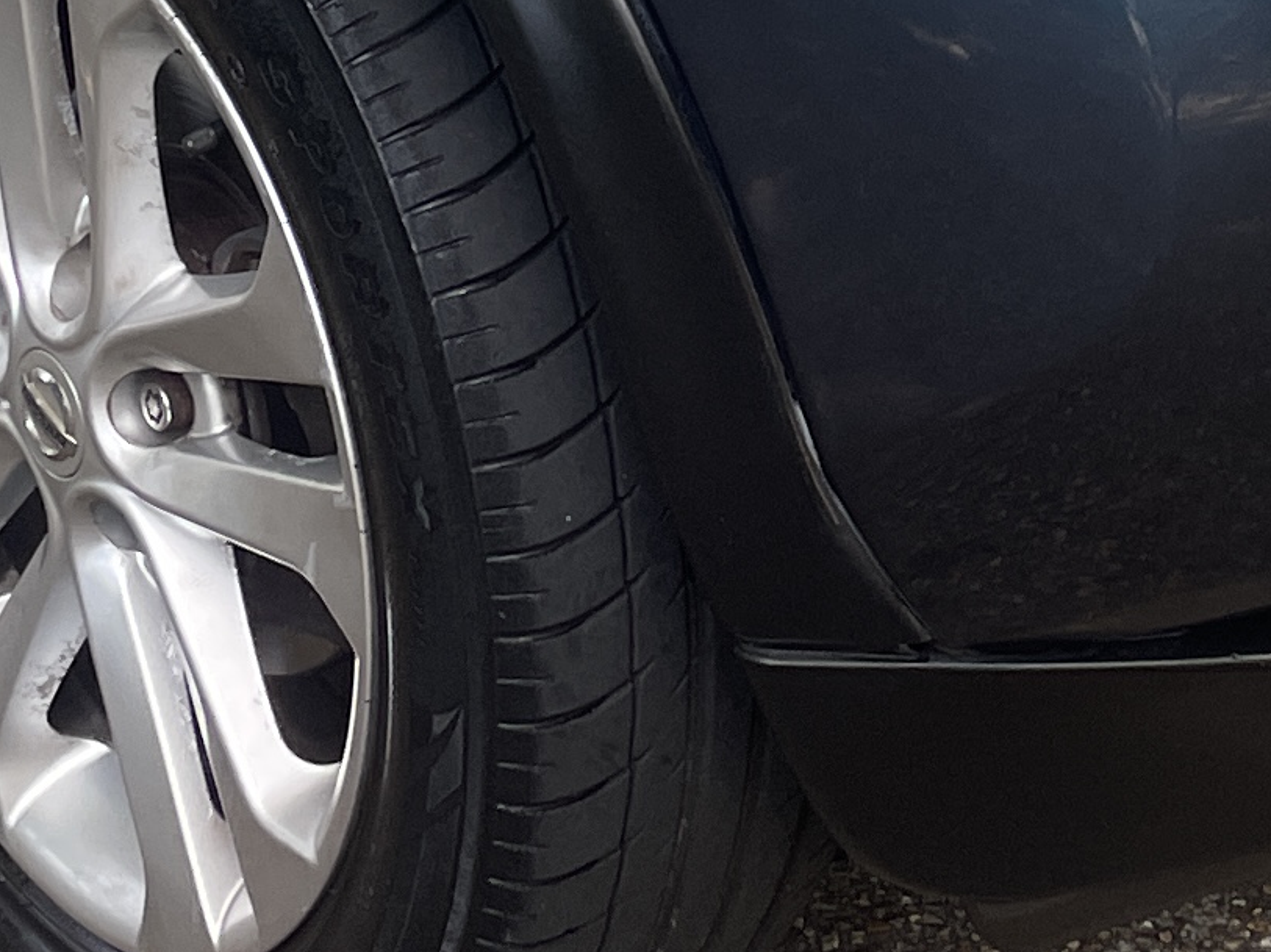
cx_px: 747
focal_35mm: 129
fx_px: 4734
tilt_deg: -9.3
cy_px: -803
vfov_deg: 10.7
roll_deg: -0.4
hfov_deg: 15.3
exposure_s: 1/445
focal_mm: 4.2
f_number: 1.6
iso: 32
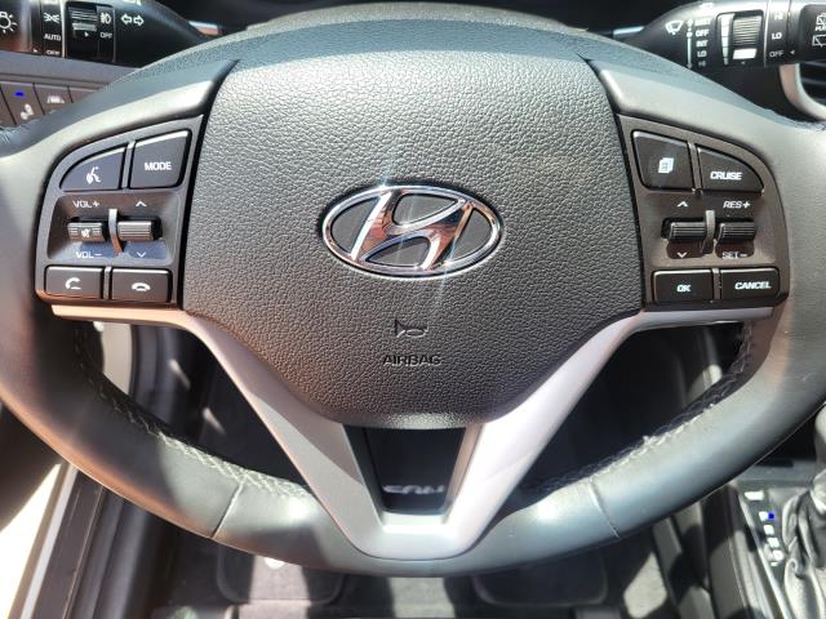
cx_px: 413
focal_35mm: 26
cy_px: 310
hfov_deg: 67.3
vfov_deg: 53.1
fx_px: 620
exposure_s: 1/249
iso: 40
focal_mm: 5.4
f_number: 1.8
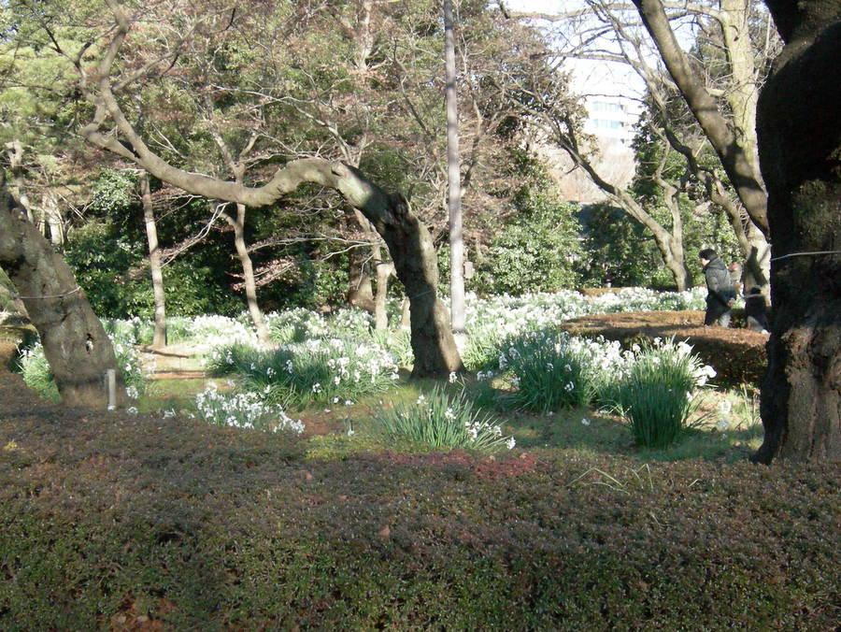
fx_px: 875
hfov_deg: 51.3
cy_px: 316
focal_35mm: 36
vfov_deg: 39.7
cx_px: 420
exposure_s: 1/862
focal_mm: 7.5
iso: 400
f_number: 2.7
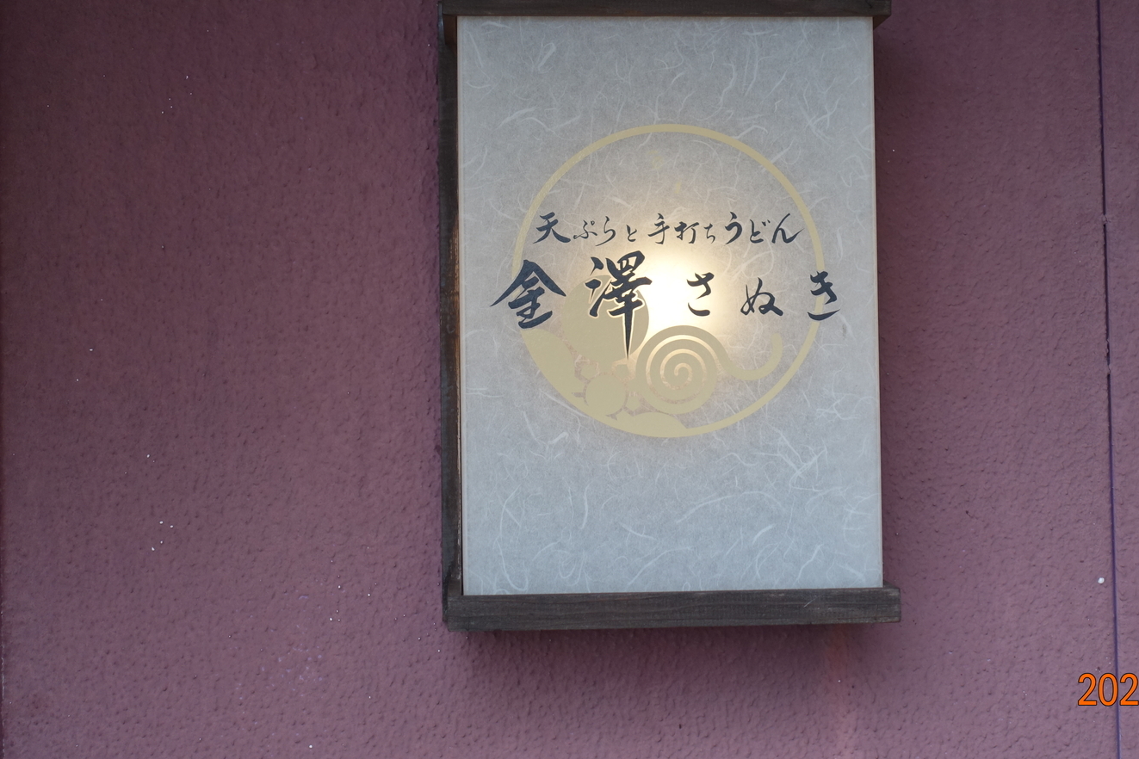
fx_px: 2373
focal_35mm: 75
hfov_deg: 26.9
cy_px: 324
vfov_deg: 18.2
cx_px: 687
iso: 250
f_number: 2.8
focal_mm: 22.77
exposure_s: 1/80
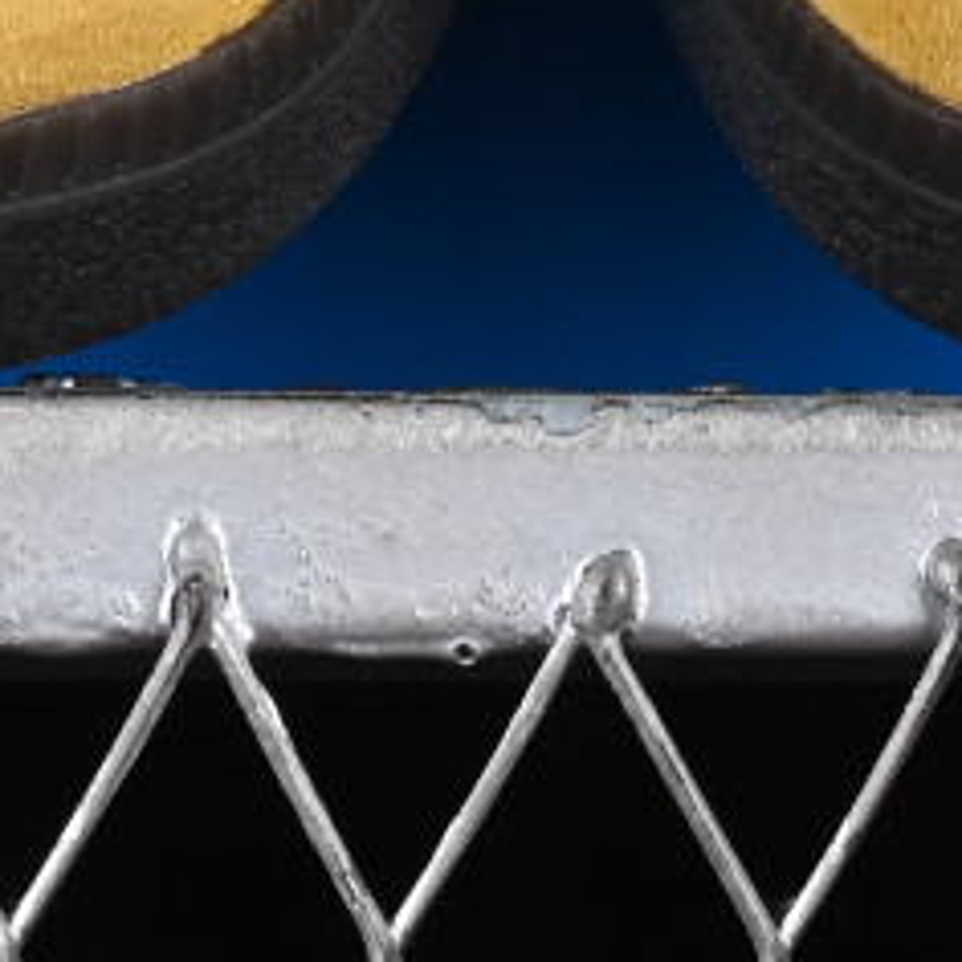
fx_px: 13583
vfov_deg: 4.0
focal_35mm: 432
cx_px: 579
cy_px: -929
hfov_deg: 4.1
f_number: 8
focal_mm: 50
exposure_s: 1/80
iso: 160
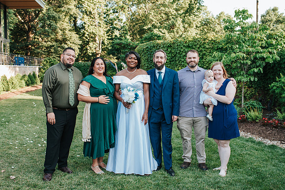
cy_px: 93
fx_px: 314
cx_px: 147
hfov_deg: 48.8
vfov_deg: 33.7
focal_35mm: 40
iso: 720
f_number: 3.5
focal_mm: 35
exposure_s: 1/800
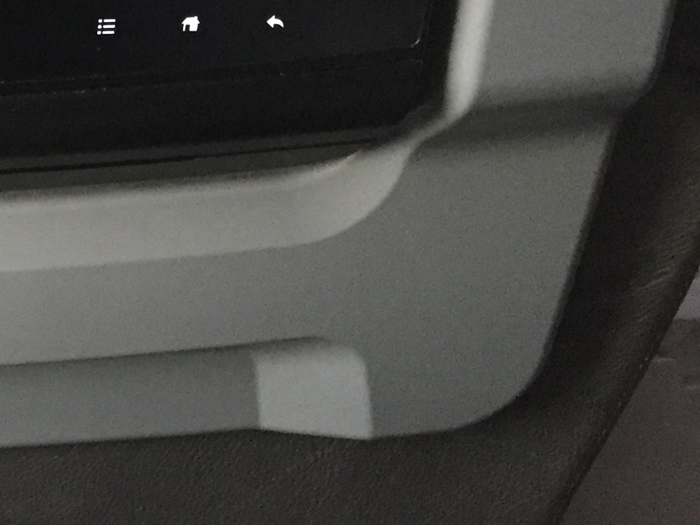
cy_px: -153
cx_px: -317
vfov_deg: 15.6
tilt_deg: -13.6
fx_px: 1820
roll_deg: -0.7
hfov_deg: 19.3
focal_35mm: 90
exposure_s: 1/30
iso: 250
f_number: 2.2
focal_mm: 4.15
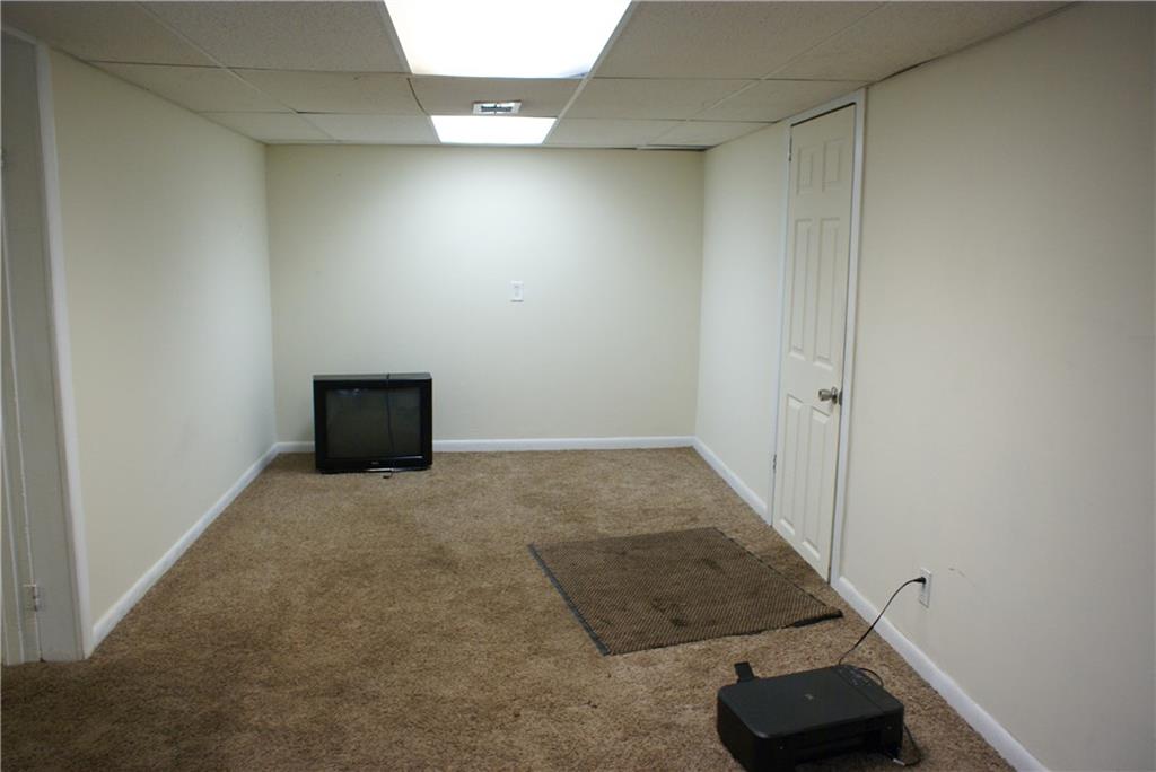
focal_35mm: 27
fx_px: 867
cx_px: 578
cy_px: 386
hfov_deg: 67.4
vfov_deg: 48.0
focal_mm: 18
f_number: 3.5
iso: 400
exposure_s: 1/30
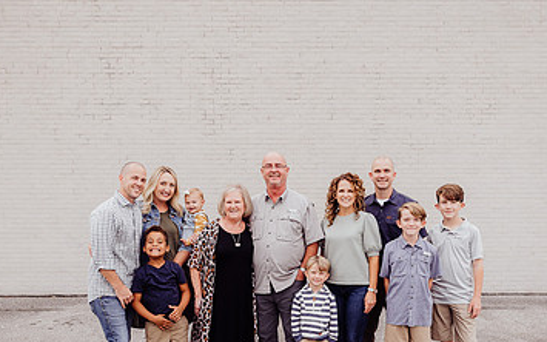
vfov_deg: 31.7
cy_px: 236
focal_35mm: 40
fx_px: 596
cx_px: 304
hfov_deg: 49.2
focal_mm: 24
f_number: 2.5
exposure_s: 1/320
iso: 160
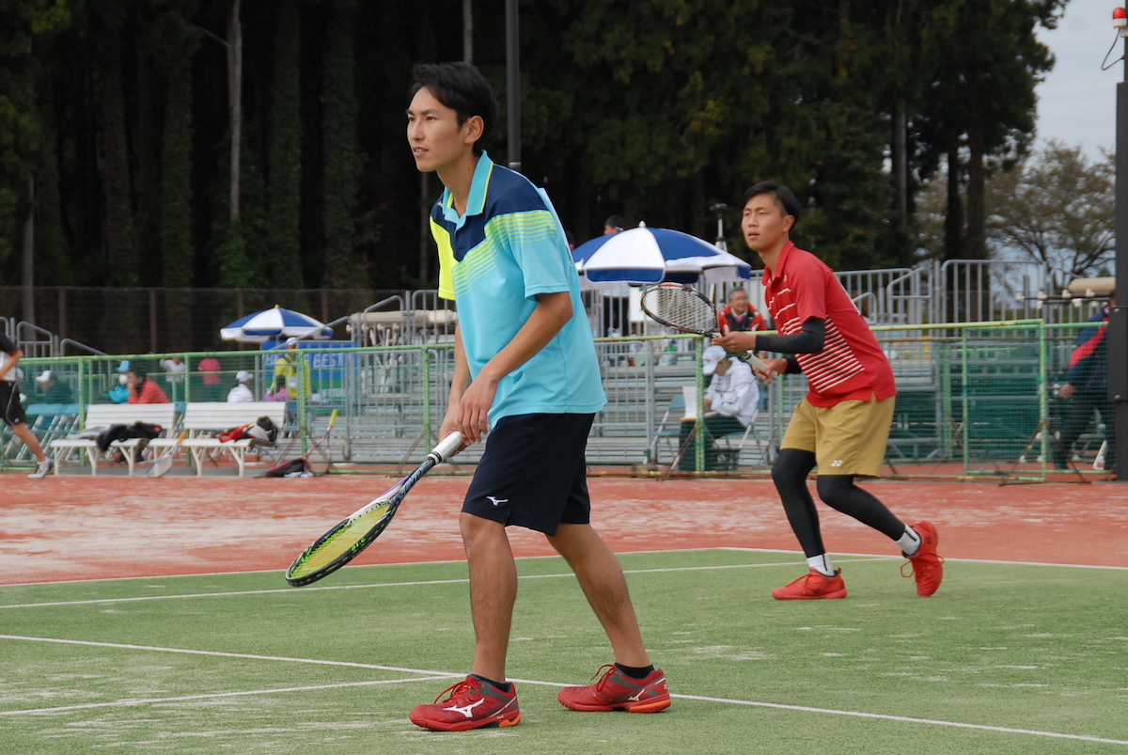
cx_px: 564
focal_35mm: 120
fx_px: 3764
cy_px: 378
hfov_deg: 17.0
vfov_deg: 11.5
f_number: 6.7
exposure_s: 1/1000
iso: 400
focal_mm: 80
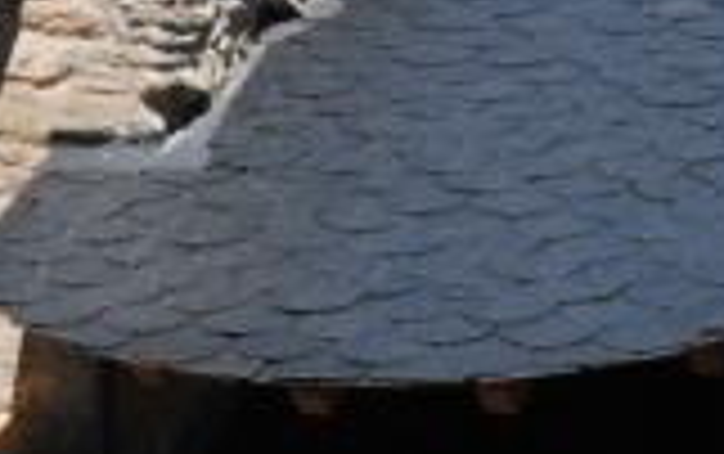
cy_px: 335
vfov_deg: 5.6
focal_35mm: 233
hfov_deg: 8.7
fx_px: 4602
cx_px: -436
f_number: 10
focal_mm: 24
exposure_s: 1/400
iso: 200
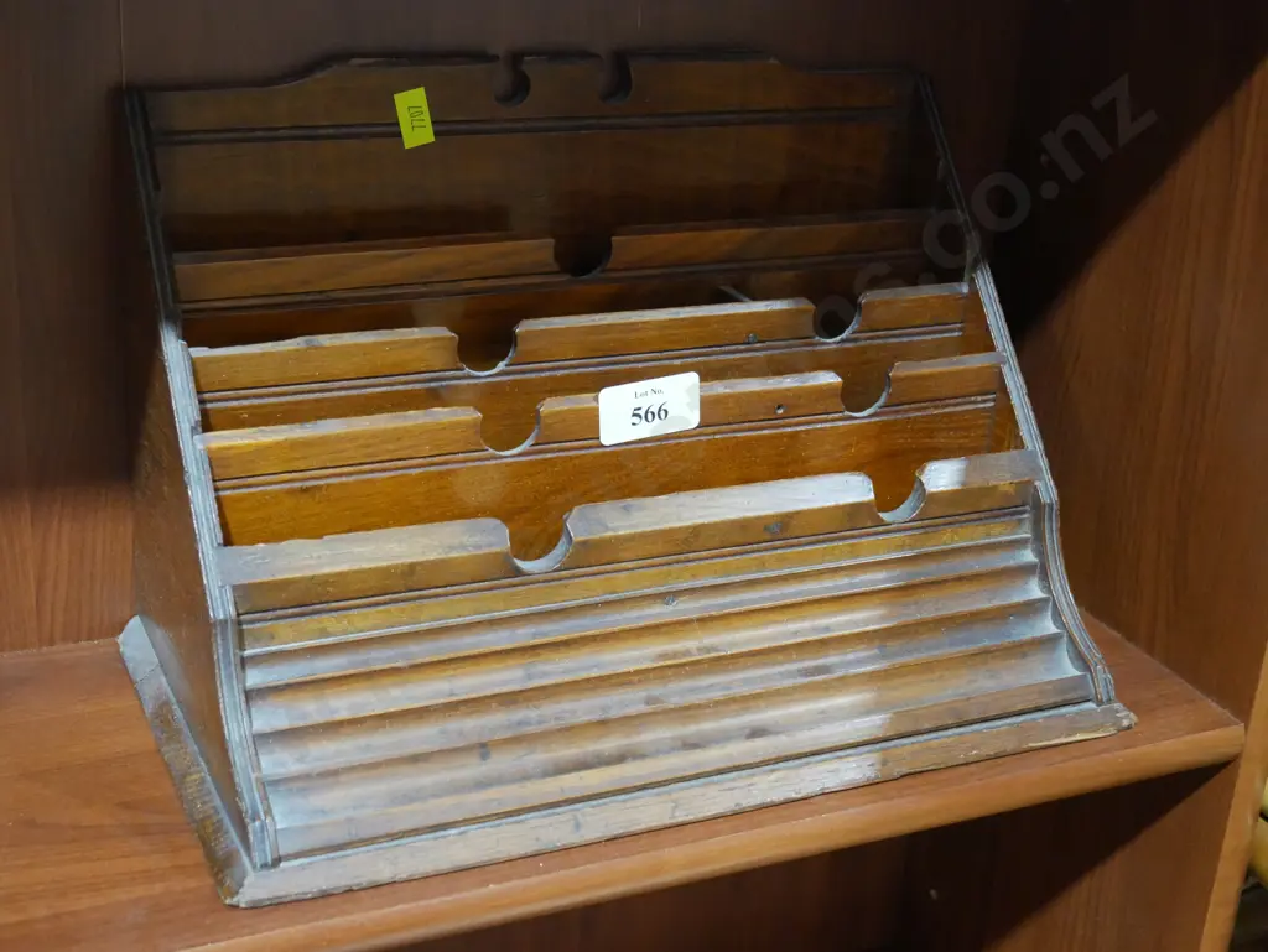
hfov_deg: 38.2
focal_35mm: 50
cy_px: 476
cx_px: 634
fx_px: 1832
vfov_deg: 29.1
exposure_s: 1/60
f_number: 5.6
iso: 3200
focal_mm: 25
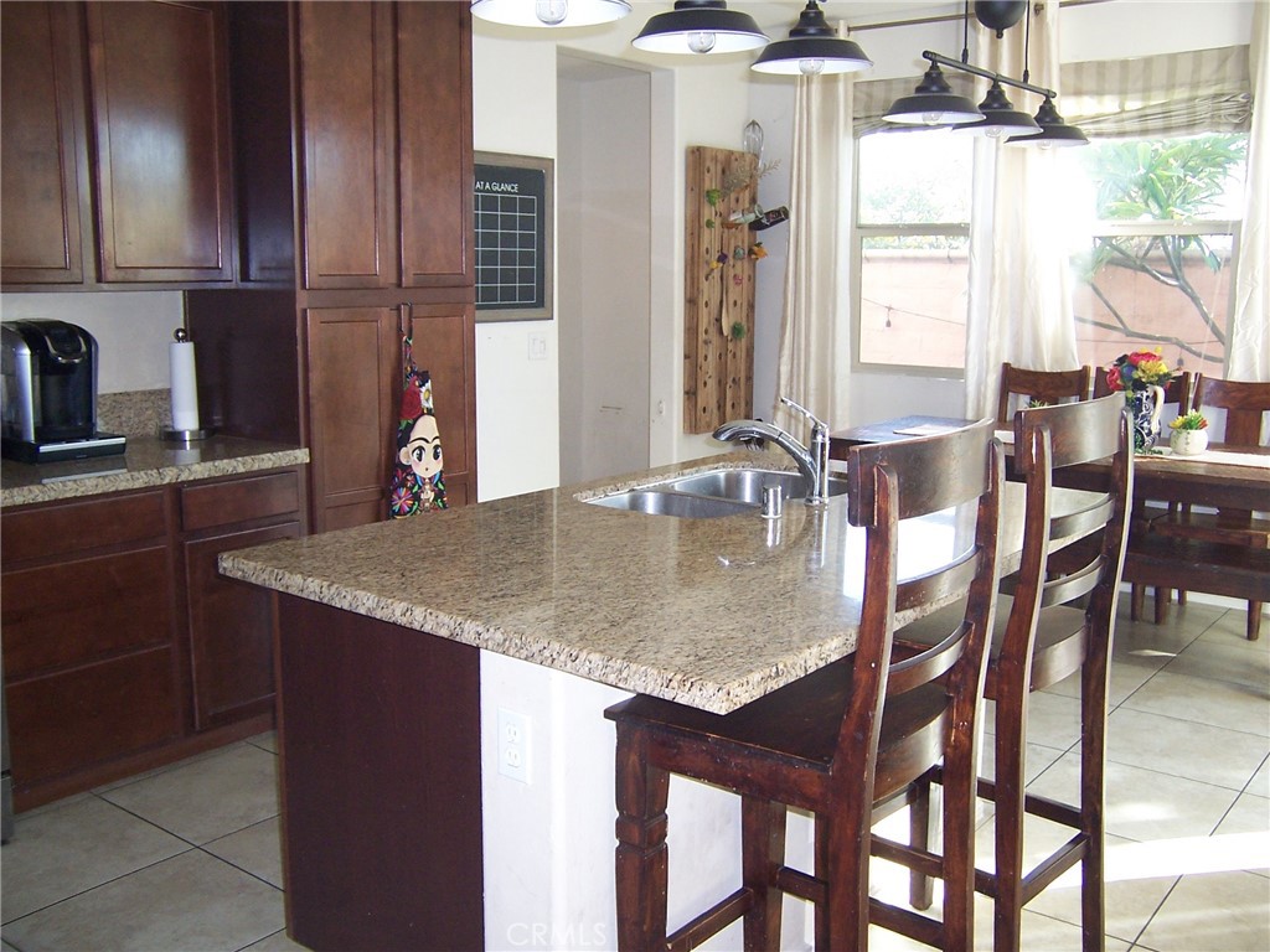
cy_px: 476
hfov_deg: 55.4
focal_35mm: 33
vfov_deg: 42.9
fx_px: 1211
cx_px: 635
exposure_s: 1/60
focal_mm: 5.5
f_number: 2.8
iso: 140
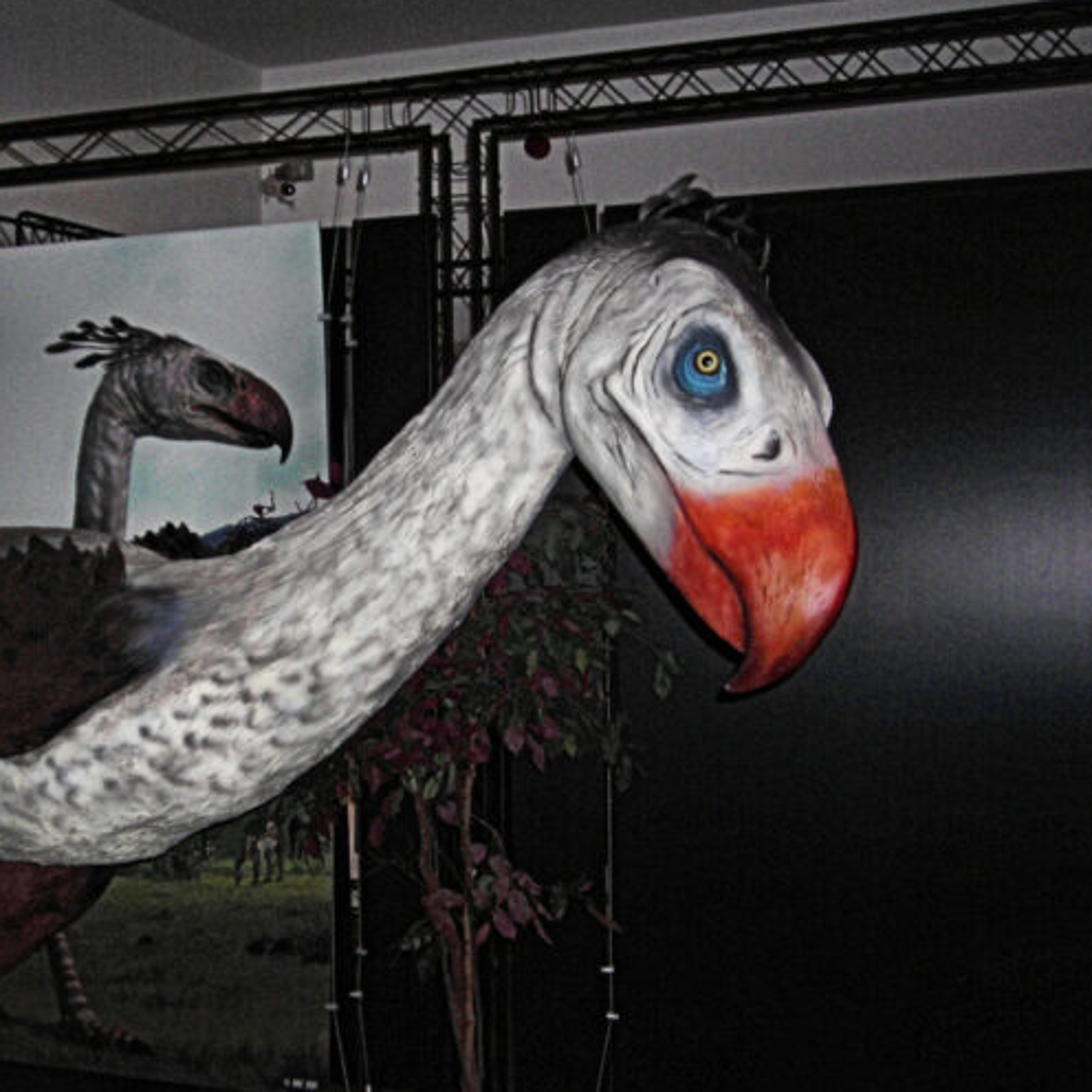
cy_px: 586
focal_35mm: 52
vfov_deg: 32.8
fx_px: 1856
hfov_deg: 32.3
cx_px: 297
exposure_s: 1/60.1
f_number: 3.2
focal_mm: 6.3
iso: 79
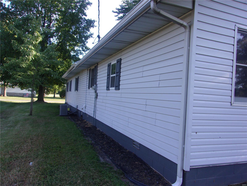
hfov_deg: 65.3
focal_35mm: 27
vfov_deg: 51.4
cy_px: 93
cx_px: 124
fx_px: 193
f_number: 3
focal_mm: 4.9
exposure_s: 1/200
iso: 80
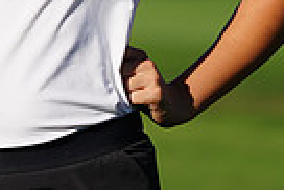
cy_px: -145
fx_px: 8024
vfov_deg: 1.4
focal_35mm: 1016
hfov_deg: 2.0
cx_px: 25
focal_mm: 238
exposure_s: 1/640
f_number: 5.6
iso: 100
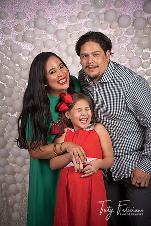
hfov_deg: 15.9
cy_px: 113
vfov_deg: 23.6
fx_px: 540
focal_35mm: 86
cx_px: 76
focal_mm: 86
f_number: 13
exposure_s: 1/160
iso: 50
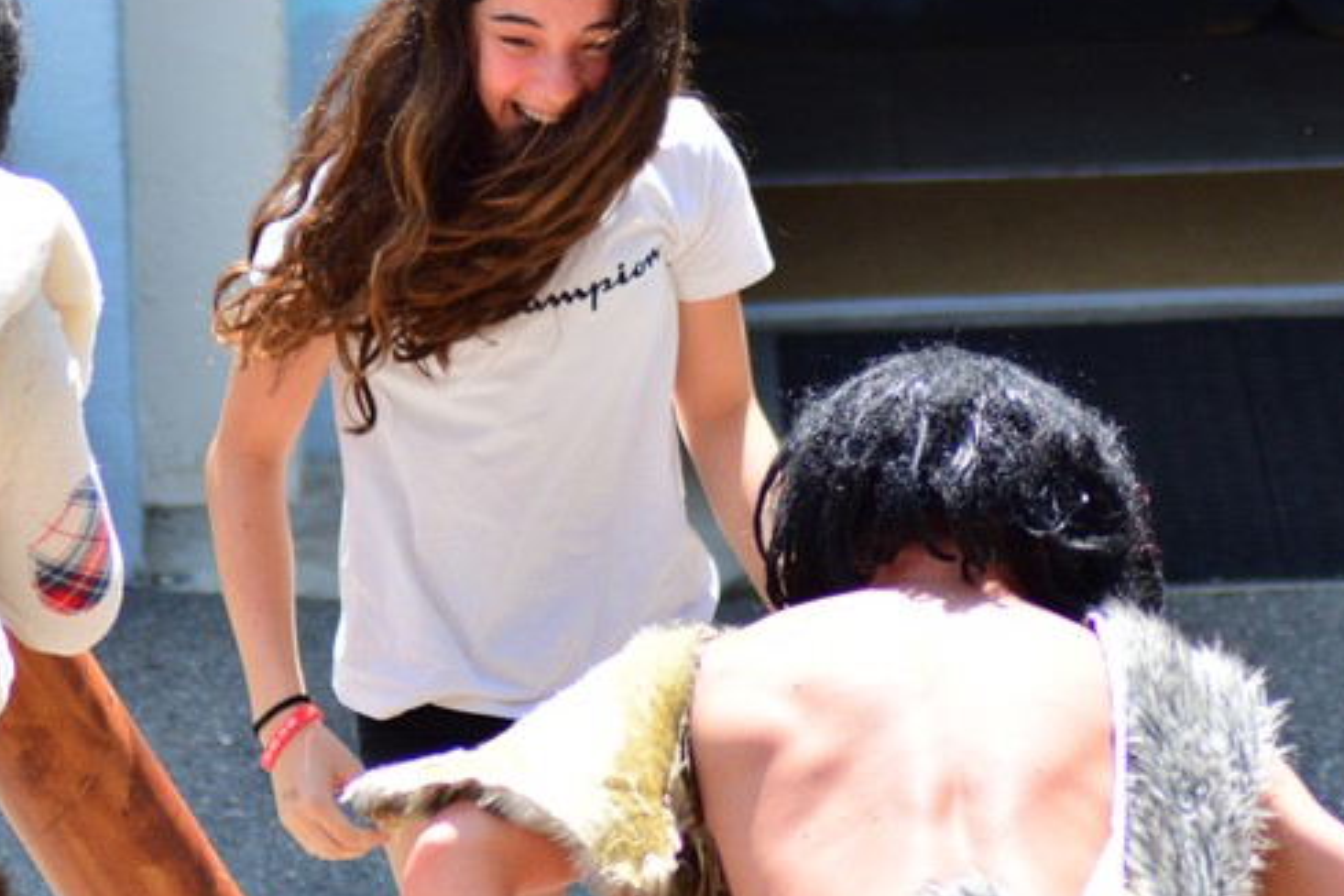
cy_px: 348
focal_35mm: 424
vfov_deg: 3.2
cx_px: 503
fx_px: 15830
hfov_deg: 4.9
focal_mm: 135
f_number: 4.2
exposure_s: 1/1250
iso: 450
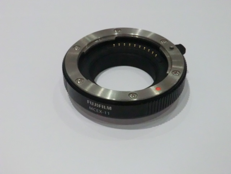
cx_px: 116
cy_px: 87
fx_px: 367
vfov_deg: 26.6
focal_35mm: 55
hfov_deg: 34.9
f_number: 9.7
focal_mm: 9.8
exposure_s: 1/200
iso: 1600
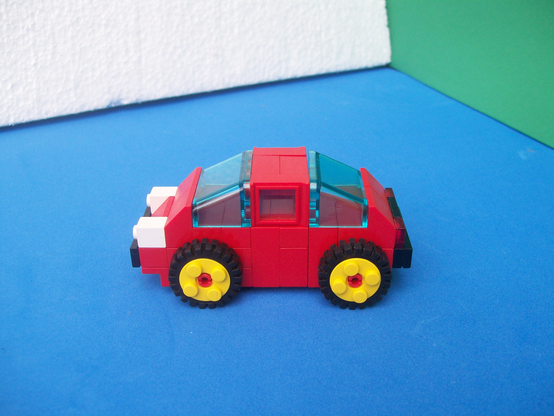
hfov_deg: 51.4
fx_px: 576
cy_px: 208
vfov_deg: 39.7
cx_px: 277
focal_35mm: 36
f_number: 2.7
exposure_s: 1/174
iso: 80
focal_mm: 6
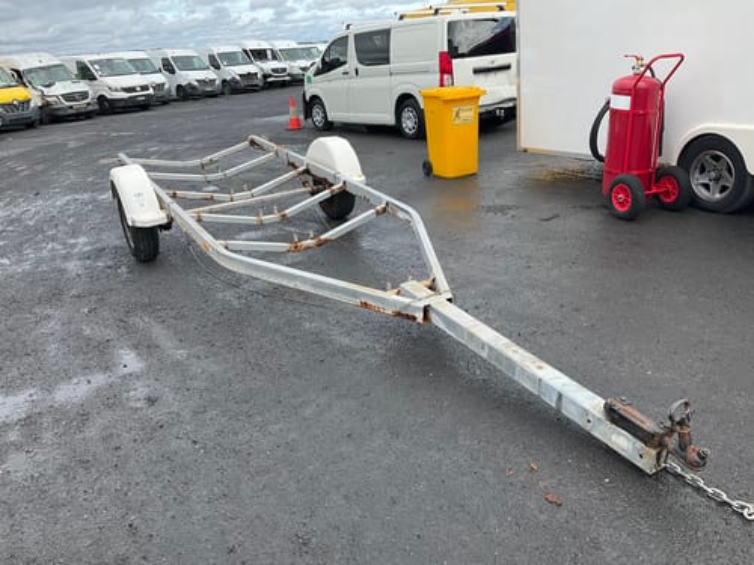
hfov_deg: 61.7
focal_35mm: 29
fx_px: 632
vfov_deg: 48.2
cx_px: 377
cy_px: 282
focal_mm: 3
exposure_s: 1/674
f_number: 1.8
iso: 25
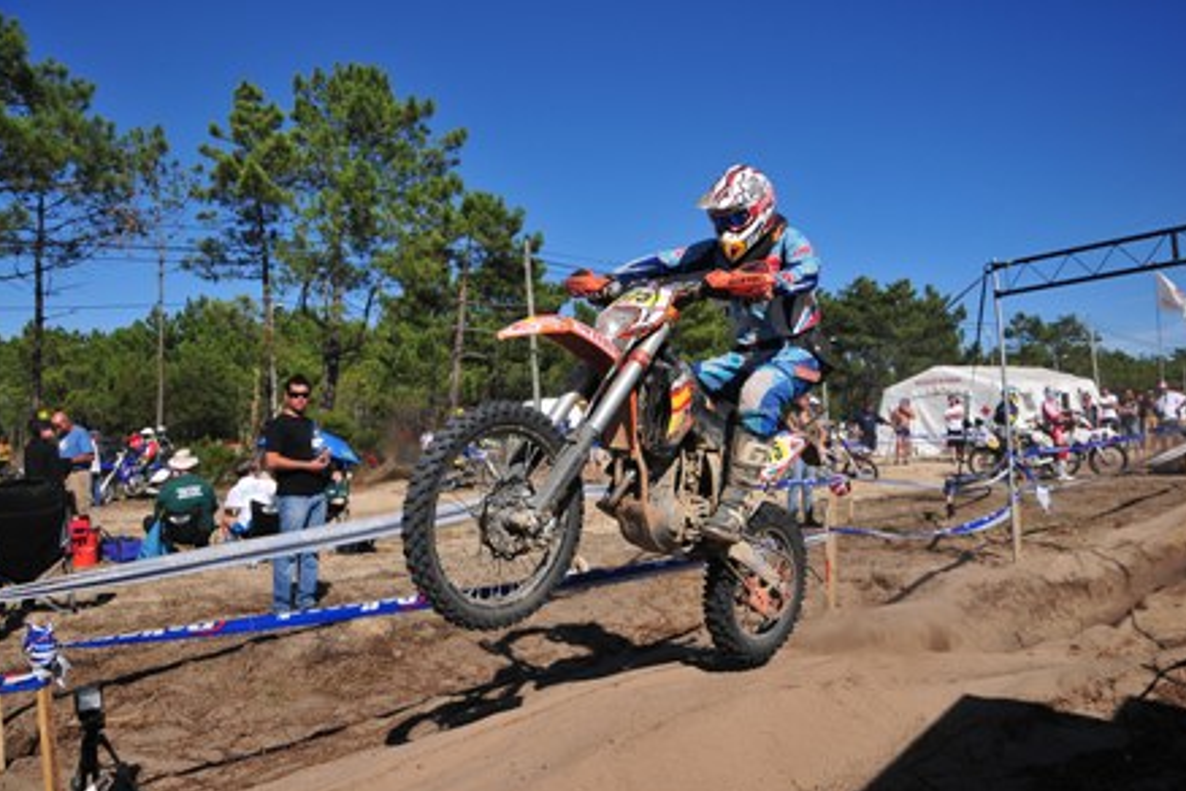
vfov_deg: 38.9
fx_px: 1120
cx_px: 598
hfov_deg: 55.8
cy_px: 404
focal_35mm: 34
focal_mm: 22
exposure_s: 1/2000
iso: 200
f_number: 5.6
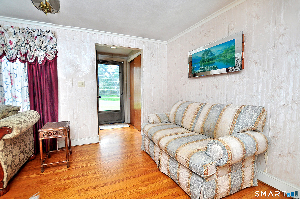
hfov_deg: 100.5
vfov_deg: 77.2
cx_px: 150
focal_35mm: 15
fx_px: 125
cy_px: 100
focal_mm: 10
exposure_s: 1/50
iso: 250
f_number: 4.5
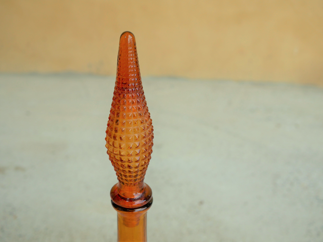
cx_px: 162
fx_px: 373
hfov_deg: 46.8
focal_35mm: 40
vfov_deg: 36.0
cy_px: 121
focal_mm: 20
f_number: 3.2
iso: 200
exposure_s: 1/400
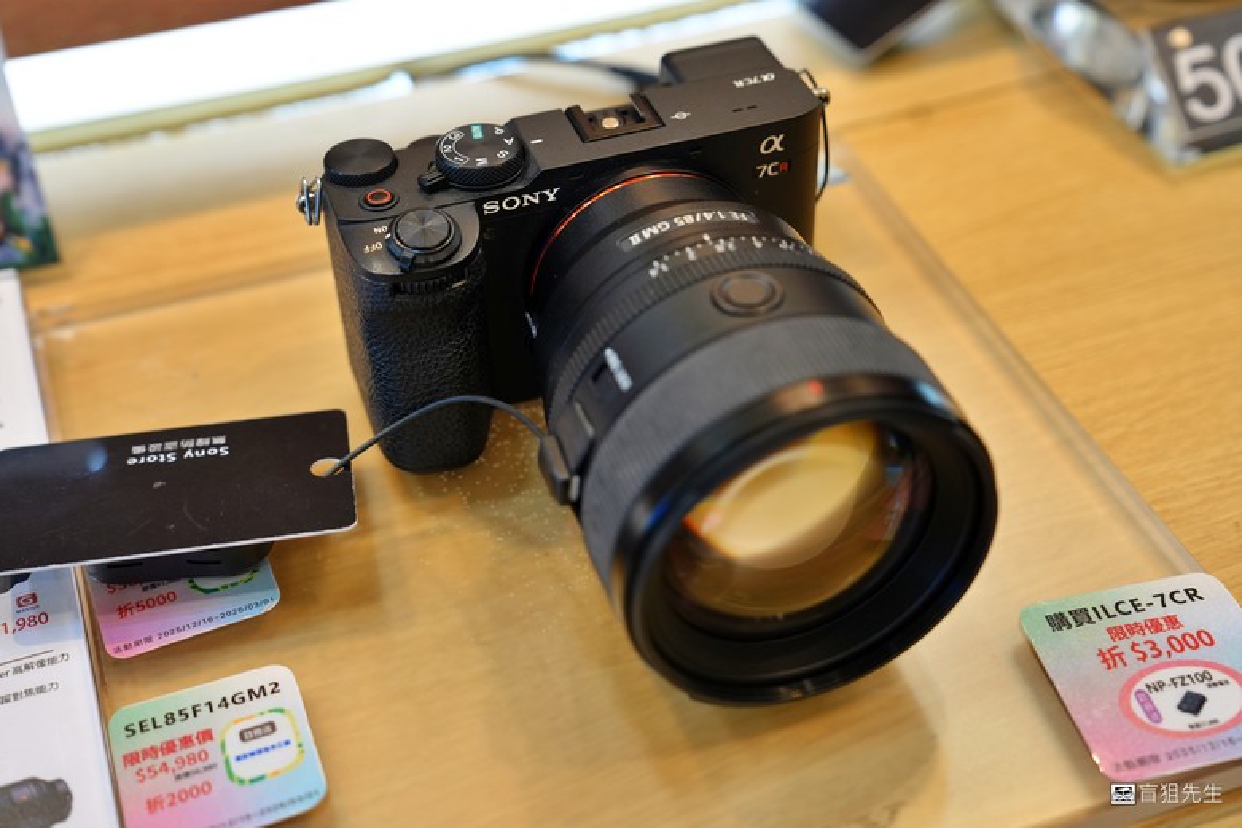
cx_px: 621
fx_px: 1690
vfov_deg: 27.5
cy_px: 414
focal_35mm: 49
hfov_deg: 40.3
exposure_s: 1/160
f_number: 4
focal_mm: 49
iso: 1250
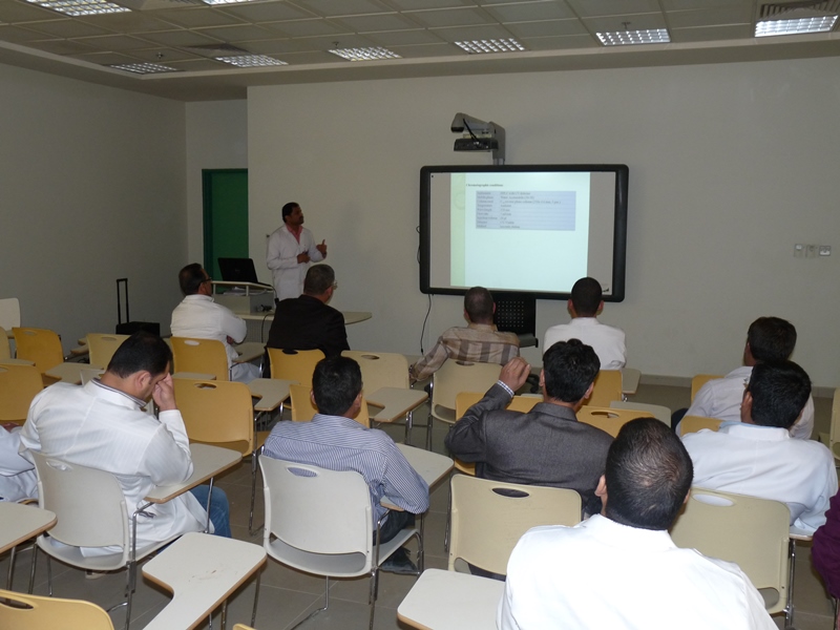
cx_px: 420
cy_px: 315
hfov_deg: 50.1
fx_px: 898
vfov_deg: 38.7
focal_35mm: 37
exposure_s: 1/30
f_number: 3
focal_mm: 6.5
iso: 200
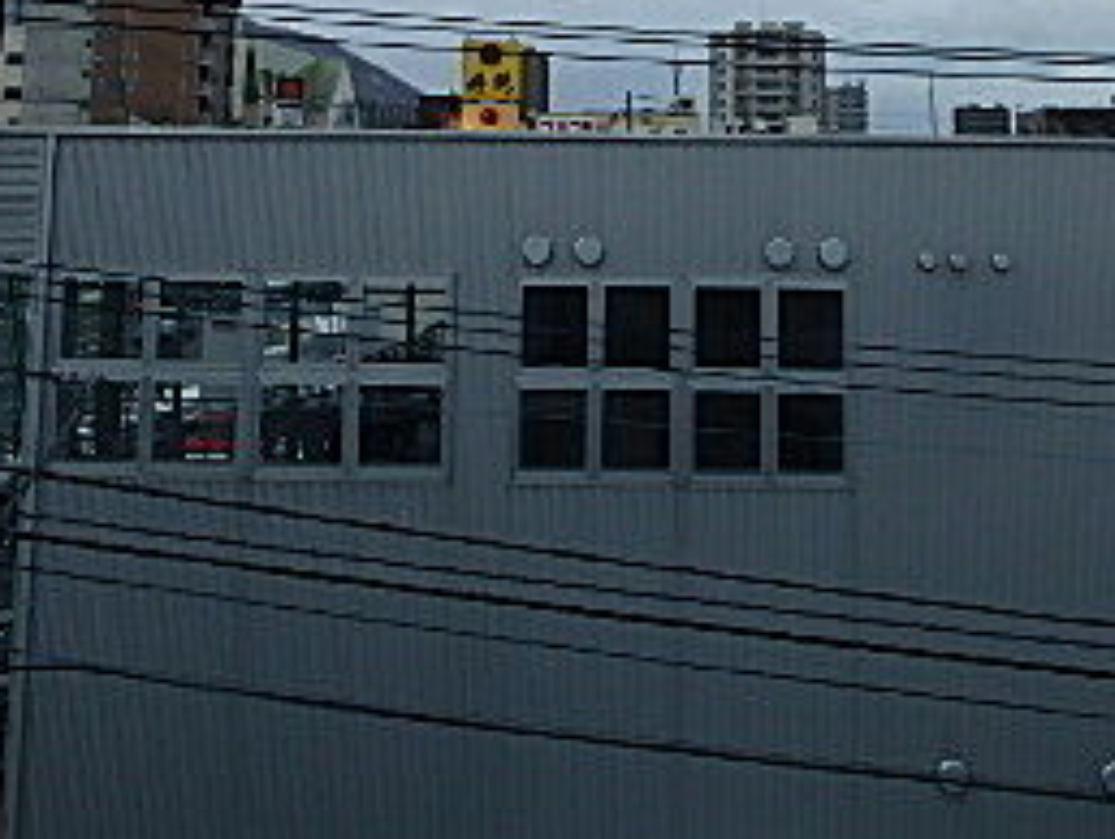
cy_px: -56
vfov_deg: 26.2
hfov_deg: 36.7
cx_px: 631
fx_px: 1677
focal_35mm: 52
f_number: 6
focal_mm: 3.7
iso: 125
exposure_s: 1/320
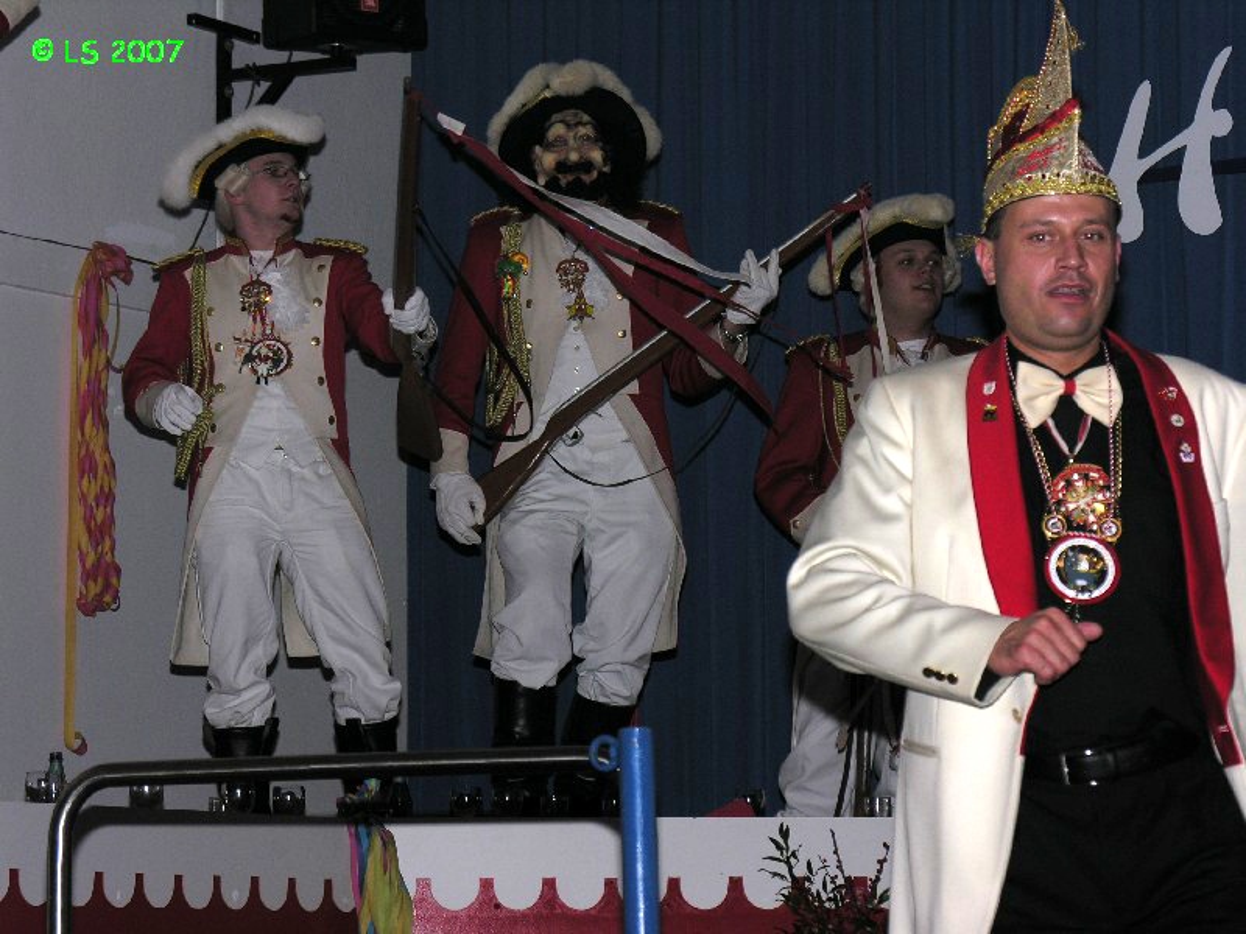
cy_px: 467
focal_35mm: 141
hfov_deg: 14.0
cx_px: 623
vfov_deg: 10.5
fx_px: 5075
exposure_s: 1/120
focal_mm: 35.9
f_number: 4.3
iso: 50
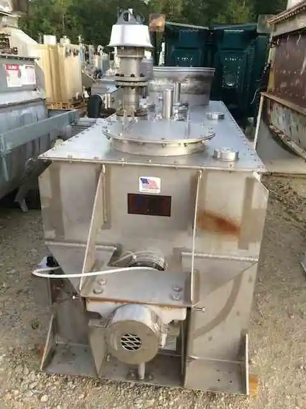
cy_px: 204
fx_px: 342
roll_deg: -0.5
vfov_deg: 61.7
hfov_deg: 48.2
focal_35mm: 29
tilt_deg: -22.3
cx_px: 153
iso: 40
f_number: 2.2
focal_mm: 4.15
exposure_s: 1/30
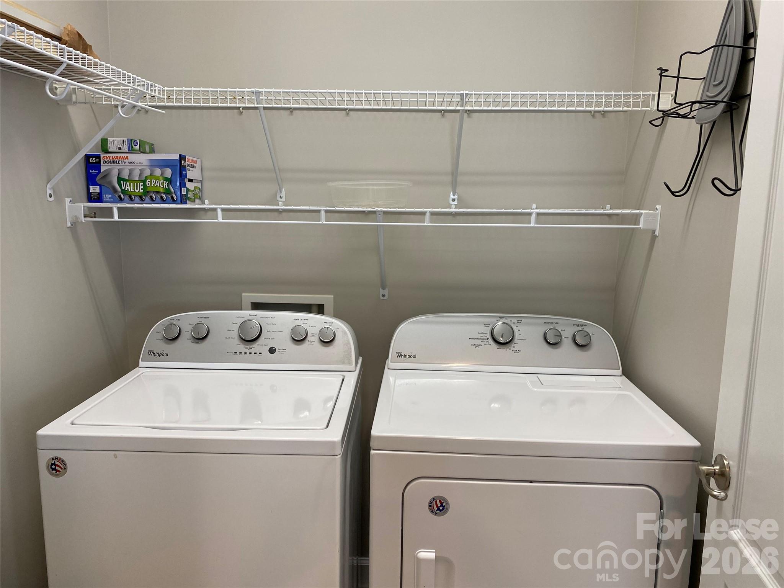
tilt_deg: -9.7
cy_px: 294
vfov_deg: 53.1
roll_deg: -0.8
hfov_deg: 67.3
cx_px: 392
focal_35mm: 26
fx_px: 589
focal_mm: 4.25
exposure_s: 1/60
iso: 80
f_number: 1.8
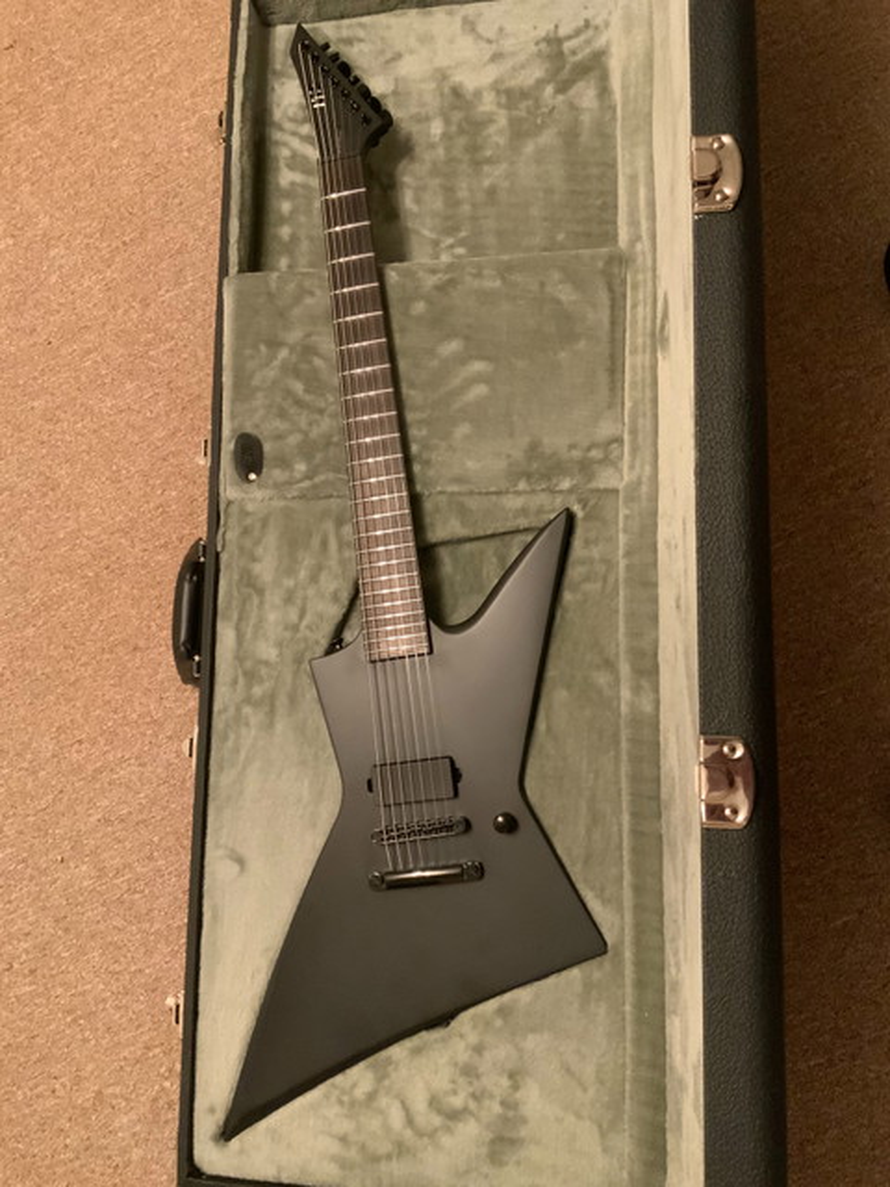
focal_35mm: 29
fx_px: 994
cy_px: 594
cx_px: 445
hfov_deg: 48.2
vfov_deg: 61.7
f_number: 1.8
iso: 500
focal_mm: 3
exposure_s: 1/30
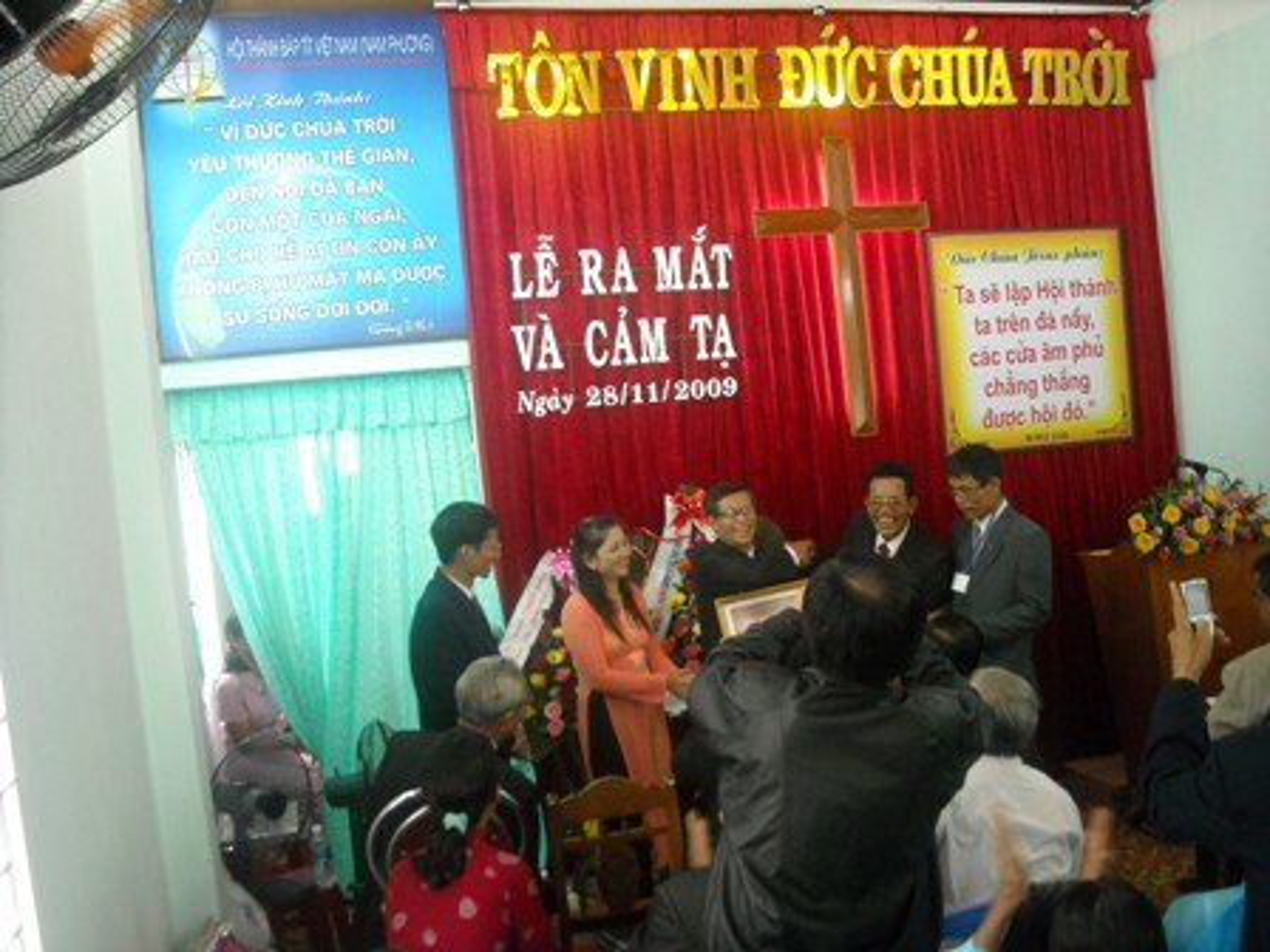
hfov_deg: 52.6
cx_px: 635
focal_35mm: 35
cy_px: 476
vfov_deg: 40.7
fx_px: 1284
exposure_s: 1/49
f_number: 2.8
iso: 400
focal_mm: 5.7
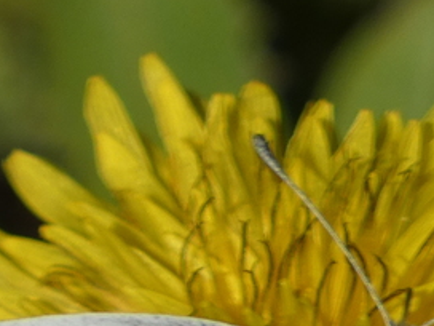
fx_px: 47229
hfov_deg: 0.5
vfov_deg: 0.4
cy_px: 452
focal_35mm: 3767
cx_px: 326
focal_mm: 215
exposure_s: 1/400
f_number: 5.9
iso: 80
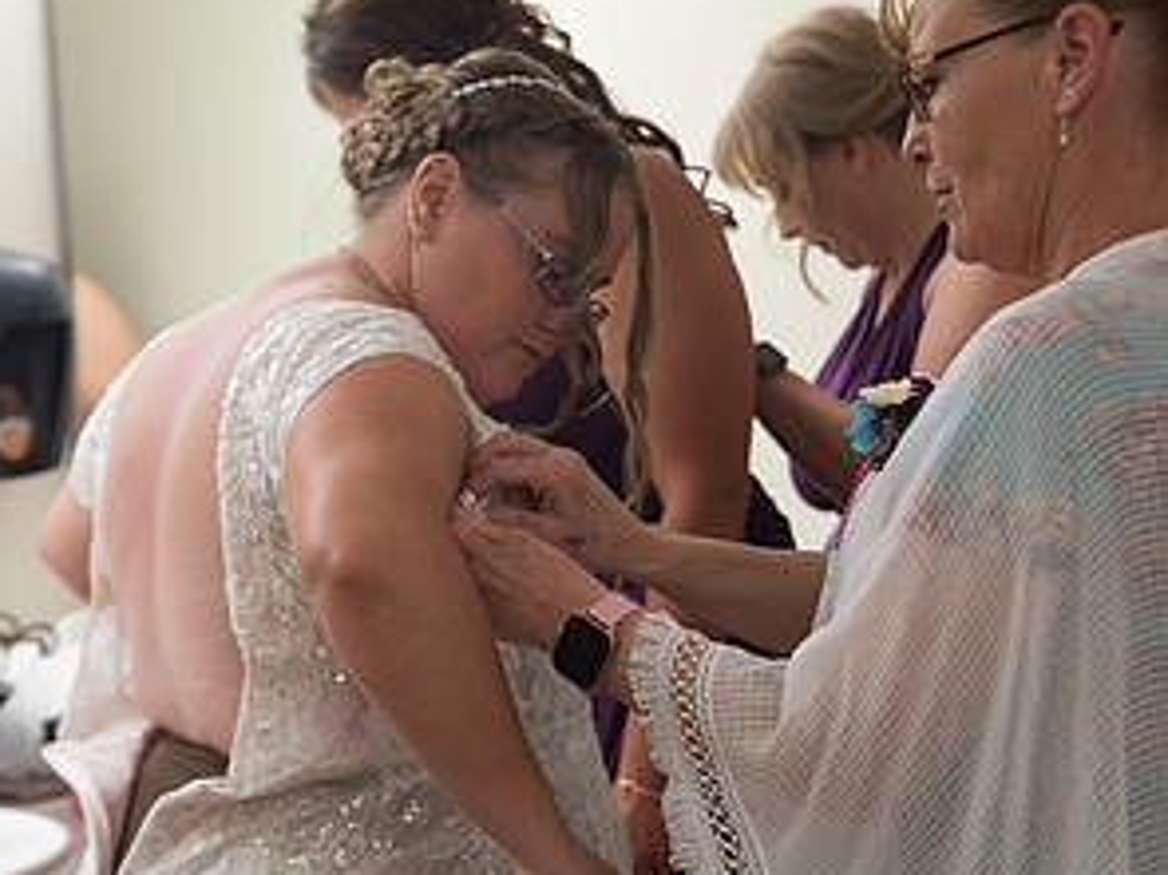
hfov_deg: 21.5
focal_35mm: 91
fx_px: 3069
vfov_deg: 16.2
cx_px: 578
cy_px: 546
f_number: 3.5
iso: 200
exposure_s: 1/160
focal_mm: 62
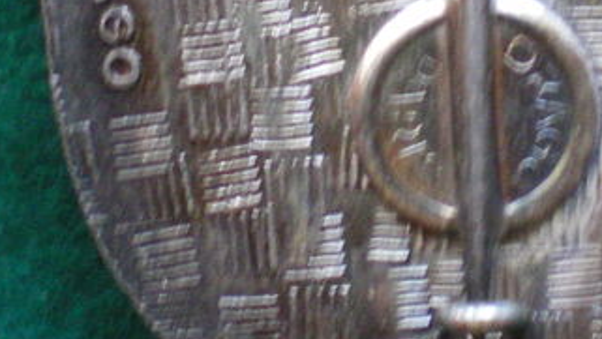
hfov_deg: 16.5
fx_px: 2060
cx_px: 465
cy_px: -127
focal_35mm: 129
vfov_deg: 9.2
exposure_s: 1/20
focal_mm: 6.3
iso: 400
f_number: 3.1
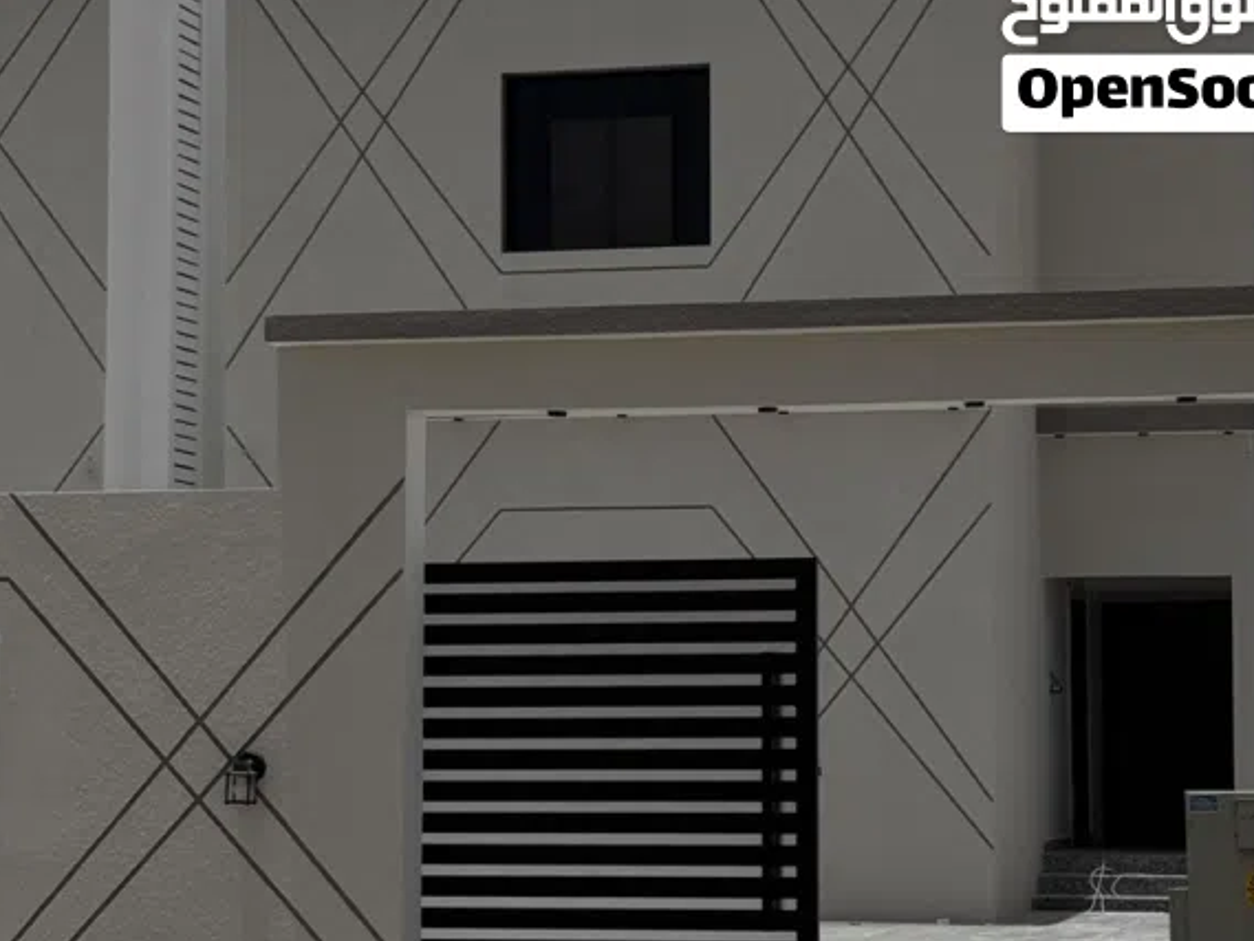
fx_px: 1957
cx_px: 670
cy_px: 450
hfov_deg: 35.5
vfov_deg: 27.0
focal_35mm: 54
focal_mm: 6.76
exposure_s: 1/12500
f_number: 1.78
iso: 80
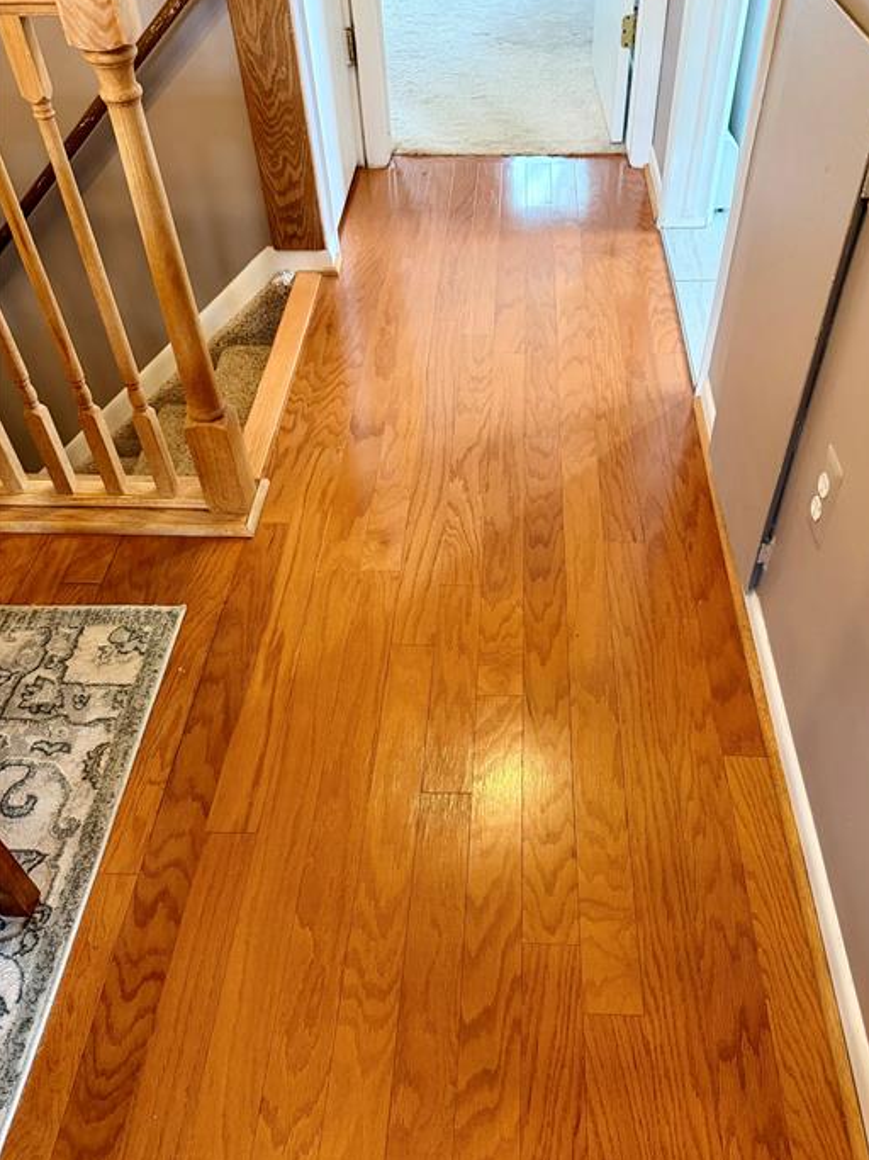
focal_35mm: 27
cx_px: 485
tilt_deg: -46.7
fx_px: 904
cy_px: 598
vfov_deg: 65.3
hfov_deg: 51.2
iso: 500
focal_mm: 6.76
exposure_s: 1/60
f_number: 1.78
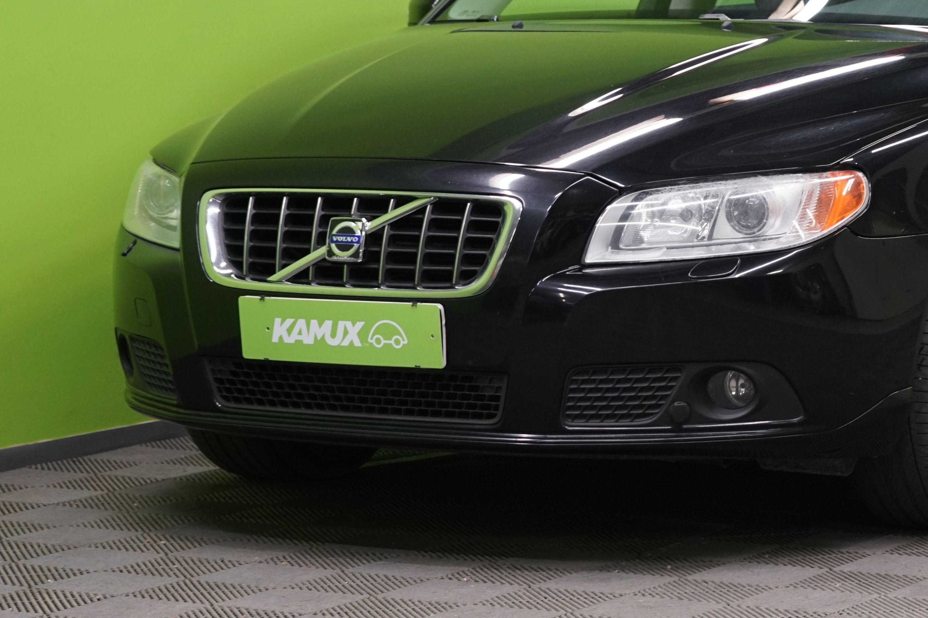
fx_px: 3274
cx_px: 777
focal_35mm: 127
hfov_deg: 16.0
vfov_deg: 10.8
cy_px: 144
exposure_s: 1/50
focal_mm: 67
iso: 1000
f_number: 5.6
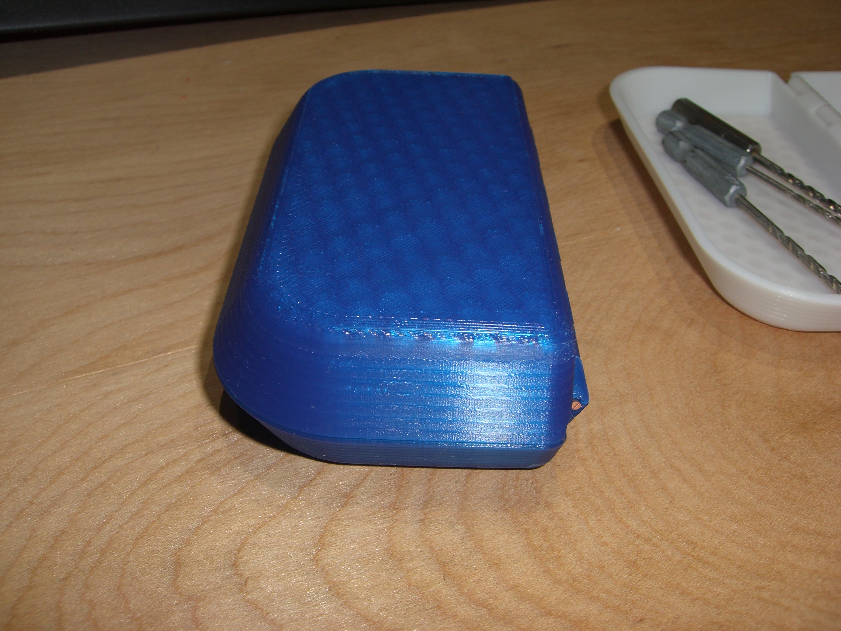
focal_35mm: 38
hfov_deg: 49.0
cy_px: 316
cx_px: 420
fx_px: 923
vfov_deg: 37.7
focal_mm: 6.2
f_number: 4.3
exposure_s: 1/30
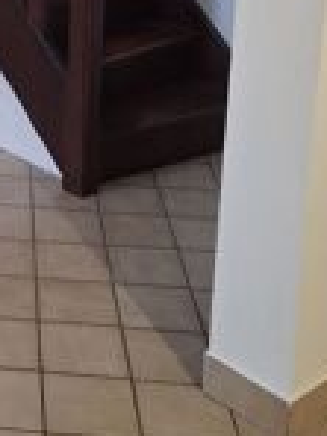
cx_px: -130
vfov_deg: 23.1
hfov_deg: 17.4
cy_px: -78
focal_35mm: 78
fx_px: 982
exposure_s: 1/33
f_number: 1.8
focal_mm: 4
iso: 500
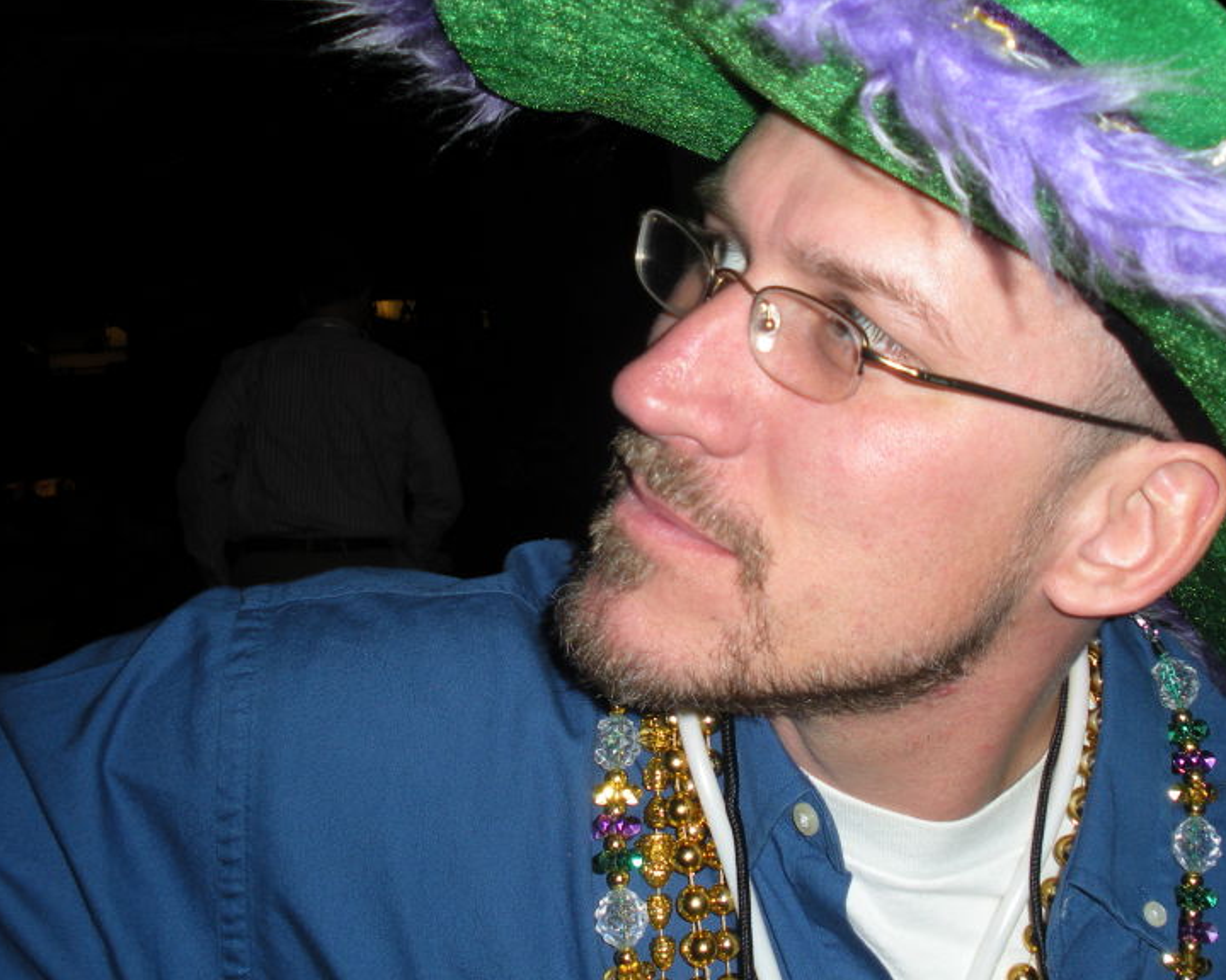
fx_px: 1814
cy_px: 408
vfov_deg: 30.2
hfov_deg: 37.1
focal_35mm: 50
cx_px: 756
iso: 64
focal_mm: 6.3
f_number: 3.5
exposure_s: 1/60
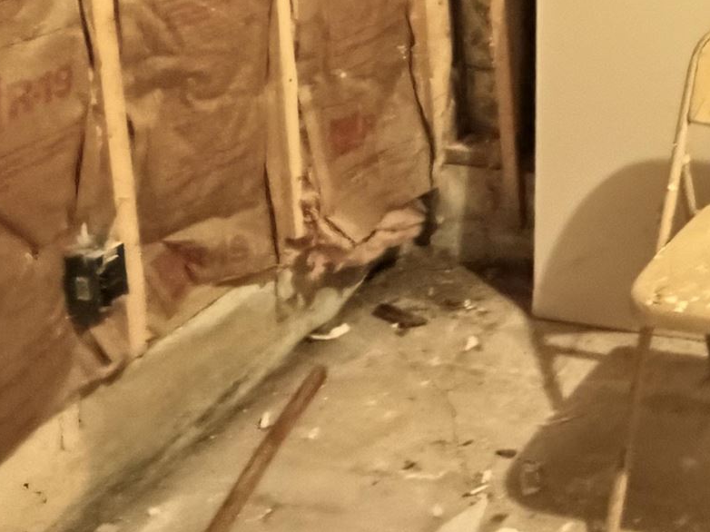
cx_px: 820
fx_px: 1128
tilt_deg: -5.6
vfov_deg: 23.6
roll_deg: +1.9
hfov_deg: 30.5
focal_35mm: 55
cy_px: -149
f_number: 2.2
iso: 3200
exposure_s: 1/15
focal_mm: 2.22
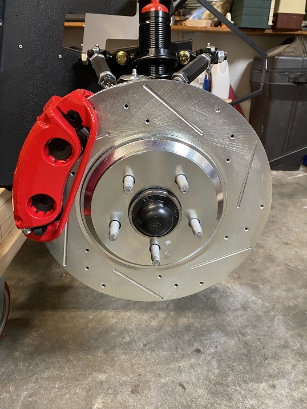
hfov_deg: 53.1
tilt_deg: -23.7
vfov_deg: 67.3
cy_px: 204
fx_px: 307
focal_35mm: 26
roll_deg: -2.3
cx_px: 154
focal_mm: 4.25
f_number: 1.8
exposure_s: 1/60
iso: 400
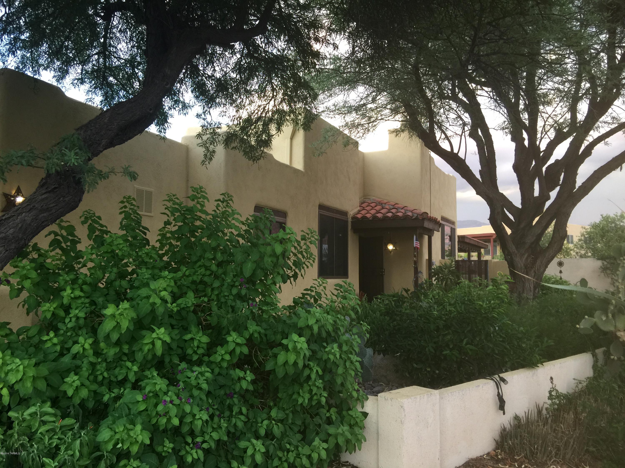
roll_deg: -1.8
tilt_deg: +6.1
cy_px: 234
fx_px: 524
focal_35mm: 29
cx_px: 312
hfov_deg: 61.7
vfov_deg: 48.2
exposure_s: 1/30
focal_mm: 4.15
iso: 32
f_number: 2.2
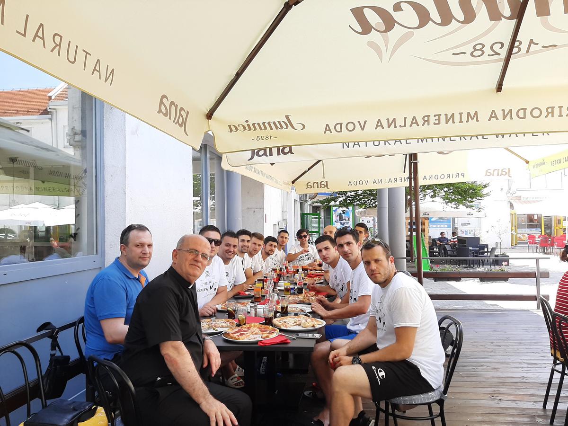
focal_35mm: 26
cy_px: 213
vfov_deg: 53.1
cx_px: 284
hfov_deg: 67.3
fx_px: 427
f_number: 1.7
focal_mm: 3.93
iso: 40
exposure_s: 1/248
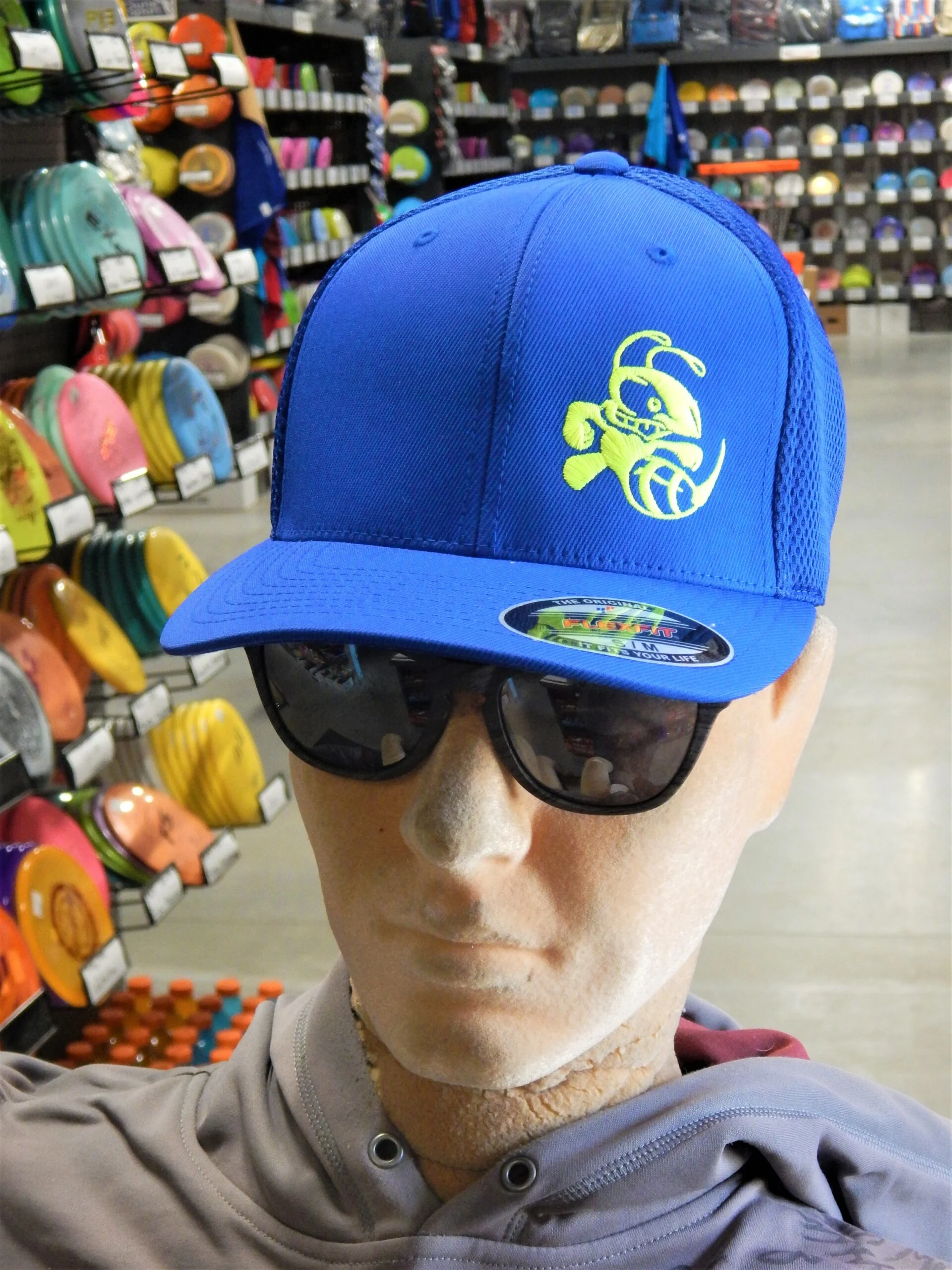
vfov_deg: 31.7
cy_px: 635
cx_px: 476
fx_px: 2237
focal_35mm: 61
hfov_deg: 24.0
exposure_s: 1/50
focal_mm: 10.9
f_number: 4
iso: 400
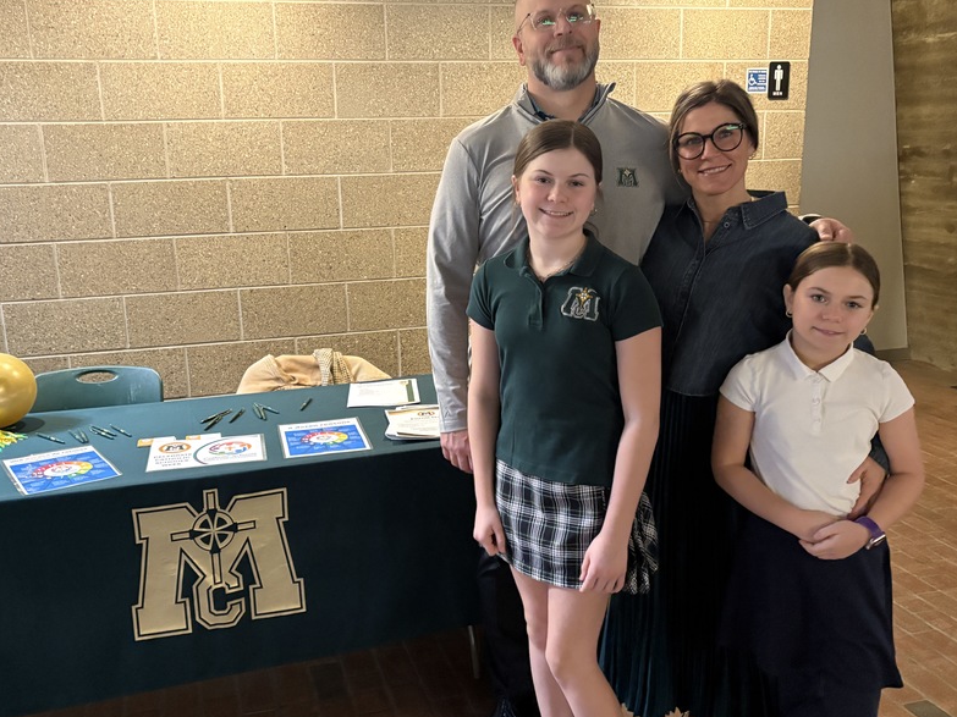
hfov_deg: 53.9
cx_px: 457
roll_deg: +1.6
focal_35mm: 34
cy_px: 364
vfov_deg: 41.8
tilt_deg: -12.3
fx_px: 940
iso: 640
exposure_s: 1/30
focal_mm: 5.96
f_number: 1.6
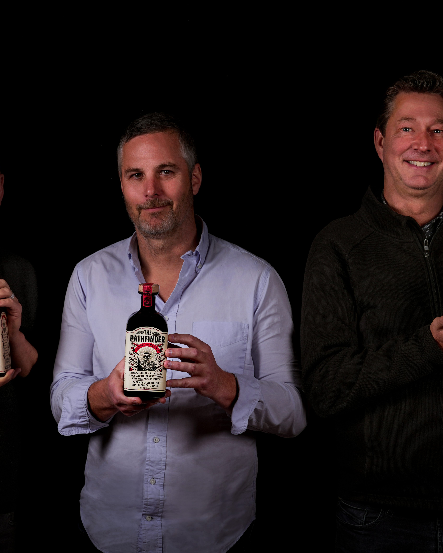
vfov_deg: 20.6
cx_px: 171
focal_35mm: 93
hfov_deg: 16.5
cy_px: 276
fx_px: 1524
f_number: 9
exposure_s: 1/200
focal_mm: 66
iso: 100
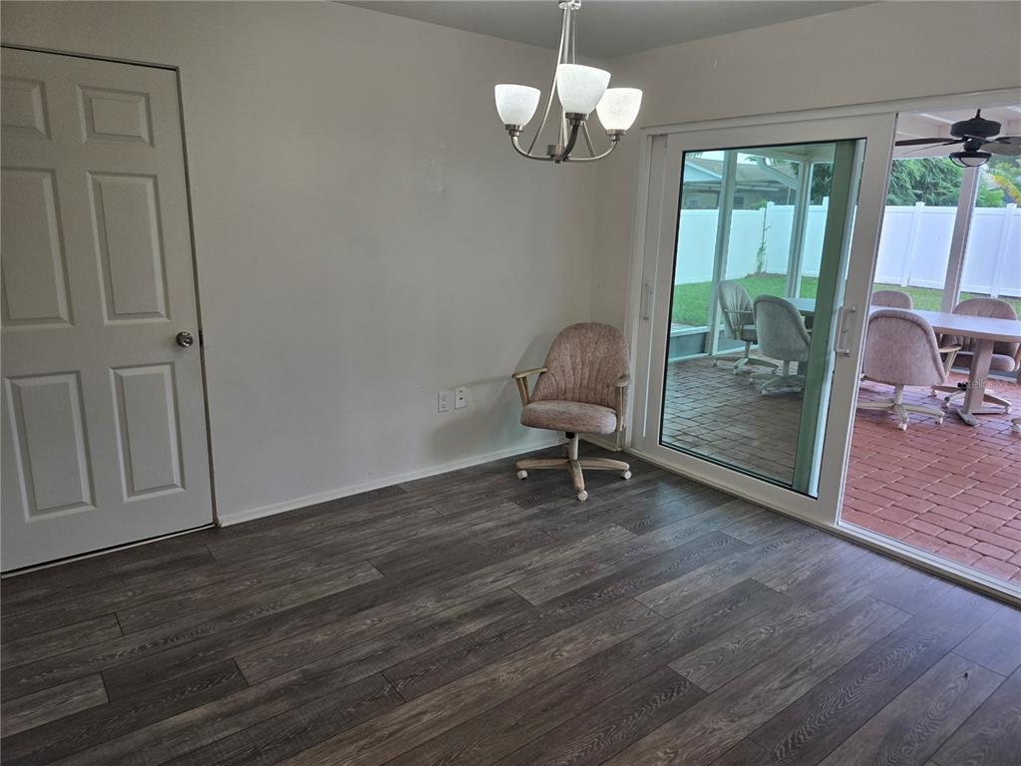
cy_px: 383
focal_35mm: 23
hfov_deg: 73.9
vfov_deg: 58.9
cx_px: 510
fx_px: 678
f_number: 1.7
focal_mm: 6.3
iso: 64
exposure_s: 1/120
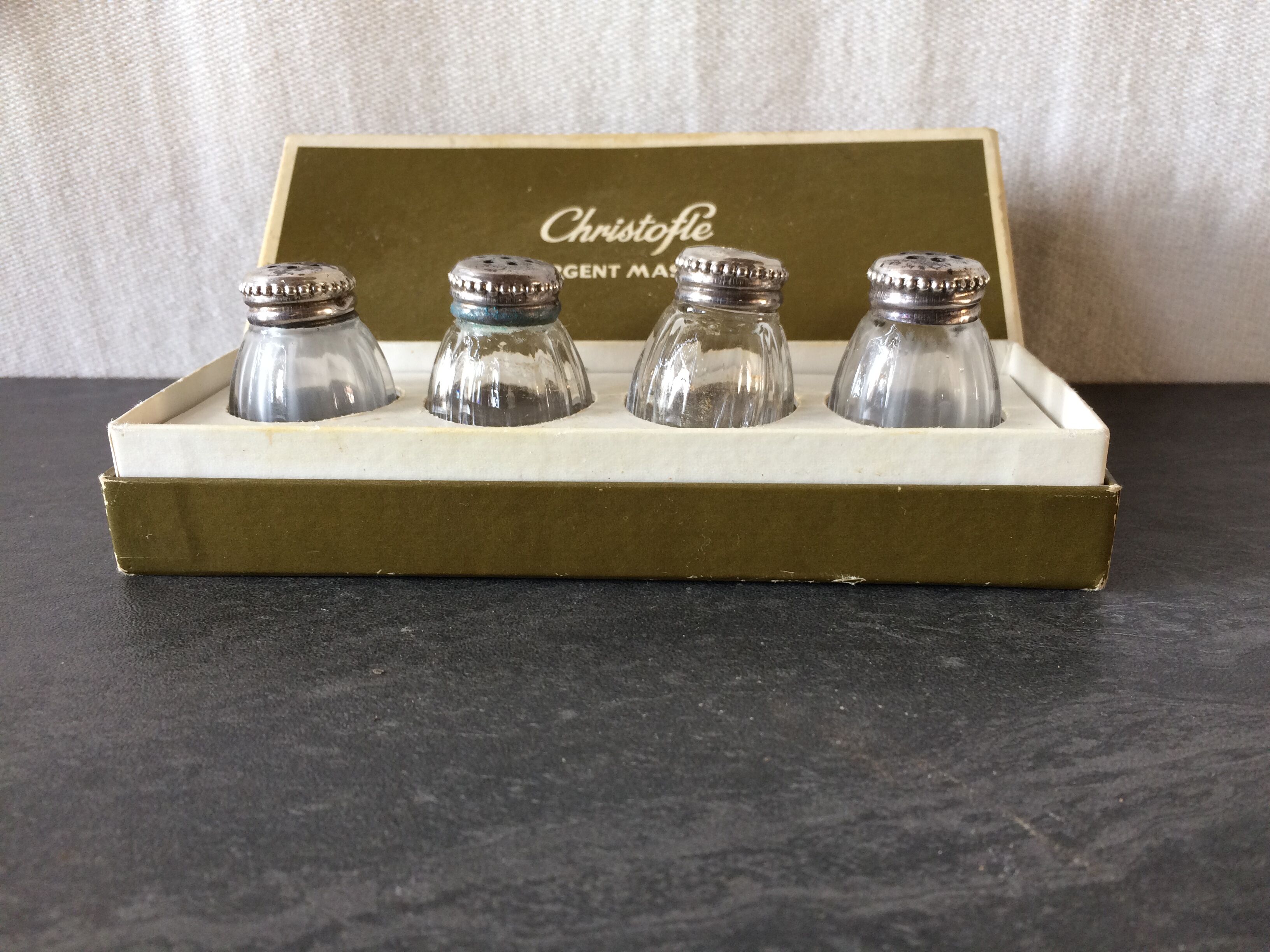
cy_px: 476
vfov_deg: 48.2
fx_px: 1064
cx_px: 635
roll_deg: +1.9
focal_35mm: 29
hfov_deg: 61.7
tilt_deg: -21.4
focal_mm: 4.15
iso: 64
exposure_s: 1/33
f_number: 2.2
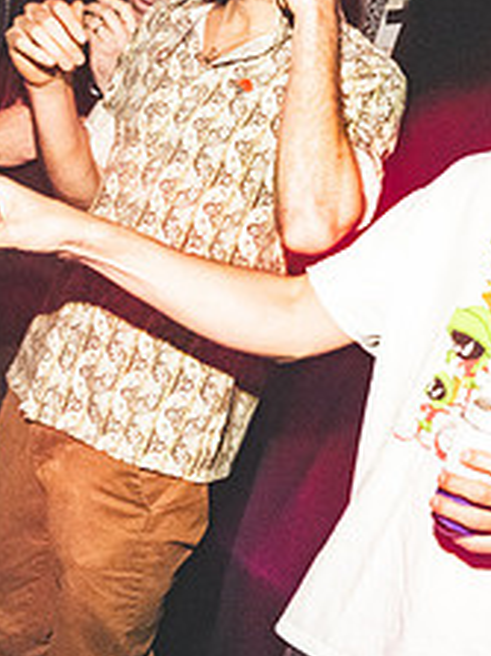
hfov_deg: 22.3
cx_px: 603
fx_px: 1136
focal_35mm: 60
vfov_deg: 31.9
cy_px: 452
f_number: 7.1
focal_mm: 24
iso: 8000
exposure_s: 1/5
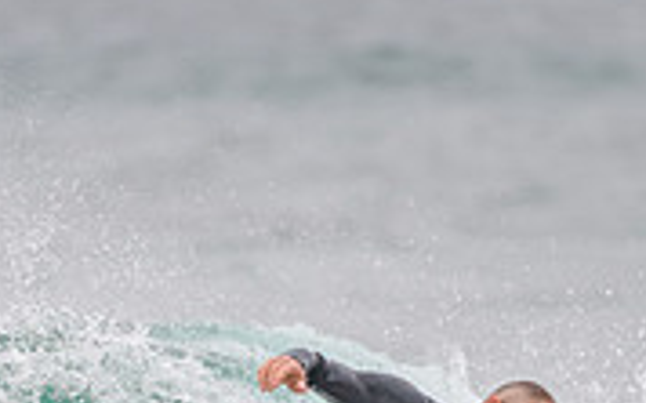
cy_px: 518
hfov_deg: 1.0
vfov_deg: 0.6
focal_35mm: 2037
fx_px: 35840
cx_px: 297
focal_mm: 500
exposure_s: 1/800
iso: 320
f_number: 5.6
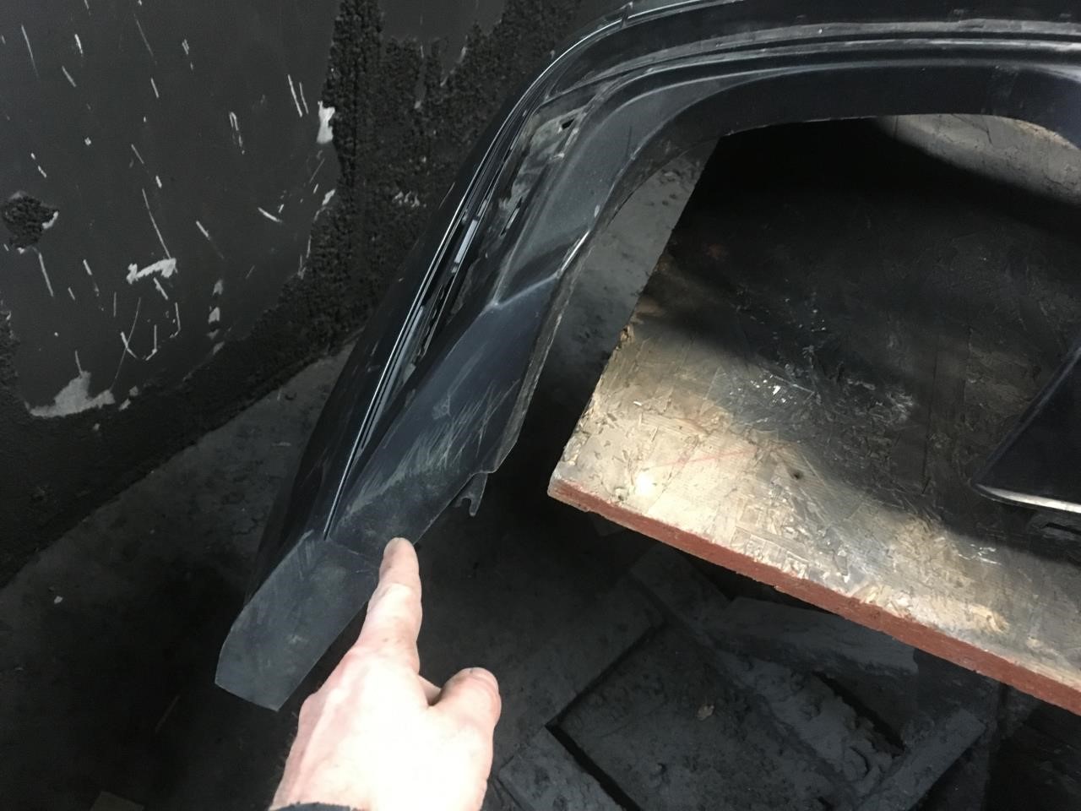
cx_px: 540
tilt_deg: -45.6
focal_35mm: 29
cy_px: 406
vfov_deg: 48.2
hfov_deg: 61.7
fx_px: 906
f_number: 2.2
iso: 250
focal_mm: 4.15
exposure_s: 1/15
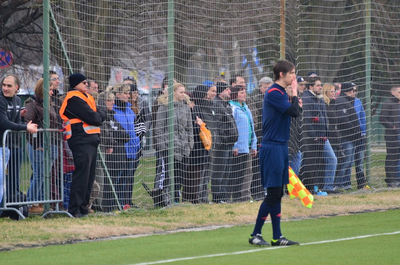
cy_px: 132
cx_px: 200
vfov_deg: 3.0
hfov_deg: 4.6
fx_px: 4991
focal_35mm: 450
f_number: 5.6
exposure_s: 1/400
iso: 400
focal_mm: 300
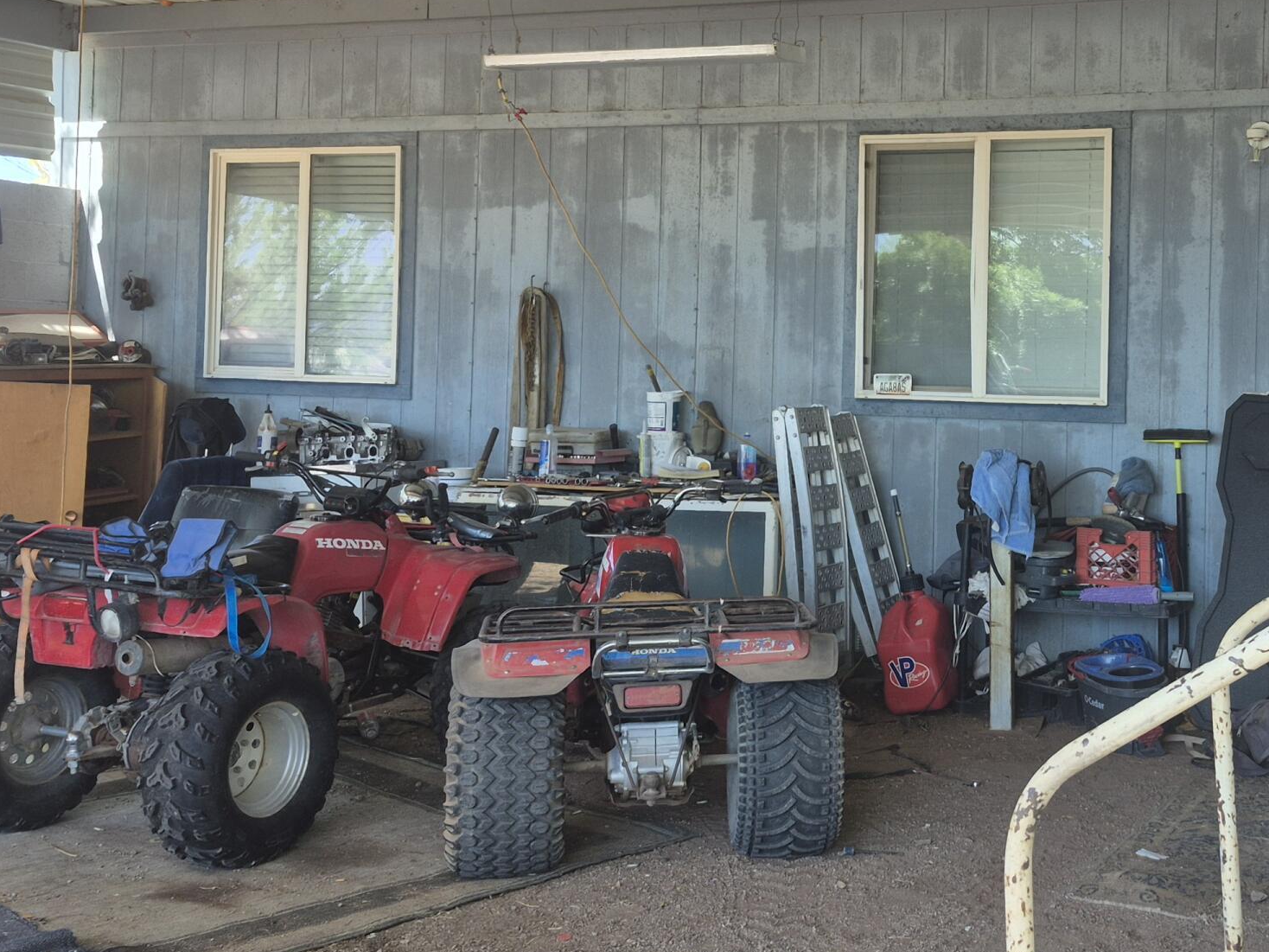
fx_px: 1723
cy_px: 326
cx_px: 961
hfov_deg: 39.3
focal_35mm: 47
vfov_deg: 30.7
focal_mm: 5.4
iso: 25
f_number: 1.8
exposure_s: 1/120
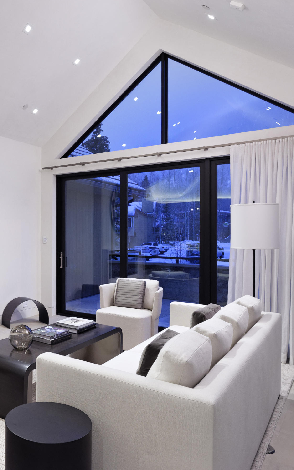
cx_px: 13
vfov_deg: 61.2
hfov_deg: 37.1
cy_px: 236
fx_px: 397
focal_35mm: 31
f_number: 7.1
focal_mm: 20
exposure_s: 1/30
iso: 1250
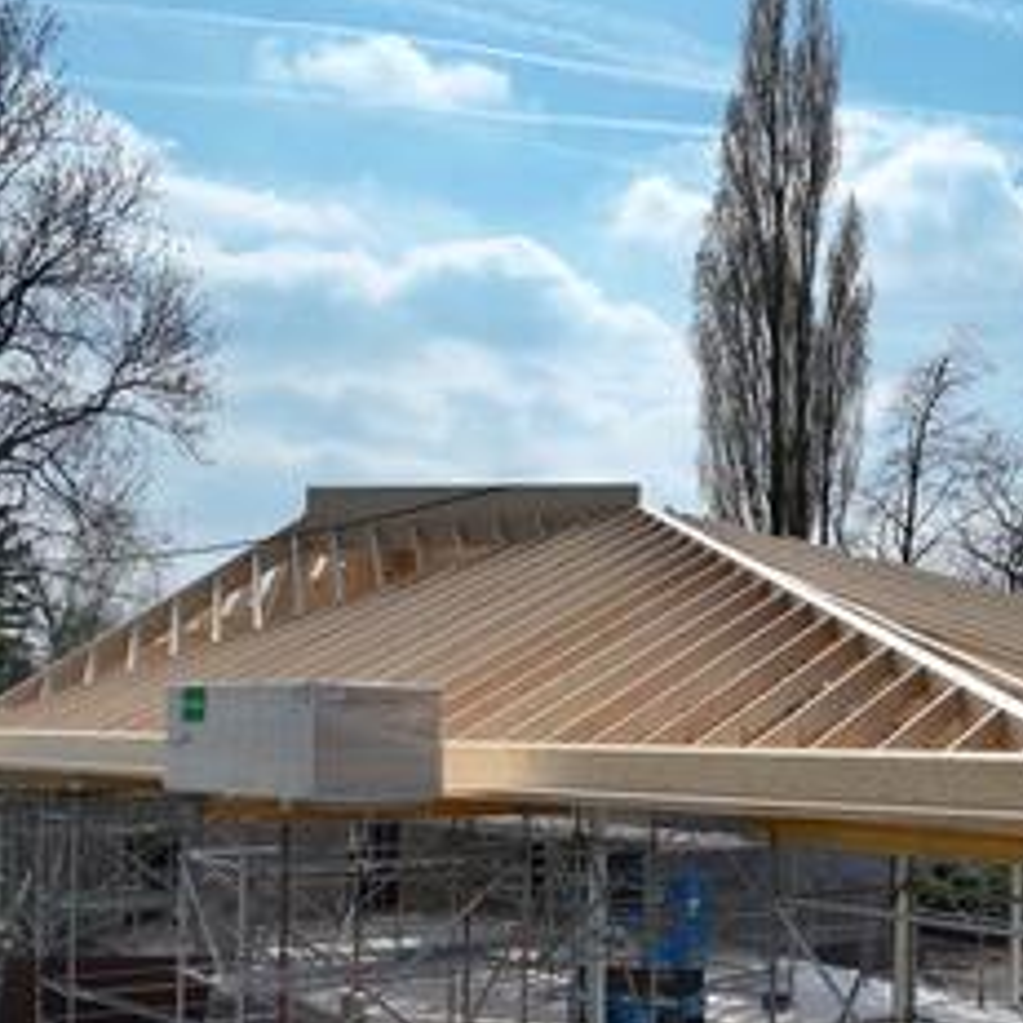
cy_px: 728
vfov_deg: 36.2
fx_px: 1538
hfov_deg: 35.6
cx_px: 817
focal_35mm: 46
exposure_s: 1/6400
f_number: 2.8
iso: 200
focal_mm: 12.29
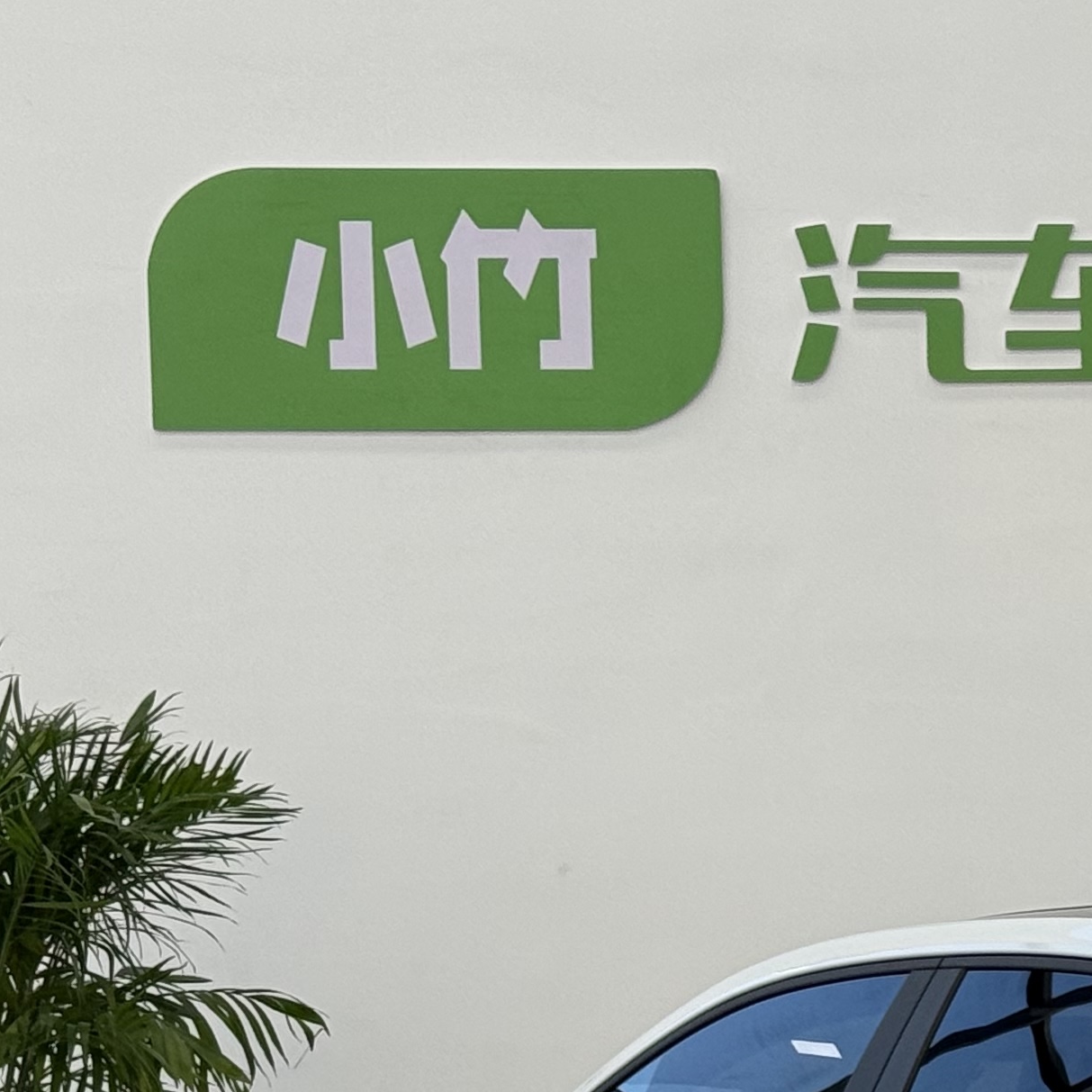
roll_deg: +0.6
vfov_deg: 12.2
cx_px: 1389
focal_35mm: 141
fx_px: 5032
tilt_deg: -2.9
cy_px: 1157
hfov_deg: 12.1
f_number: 1.78
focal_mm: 6.76
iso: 80
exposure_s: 1/100
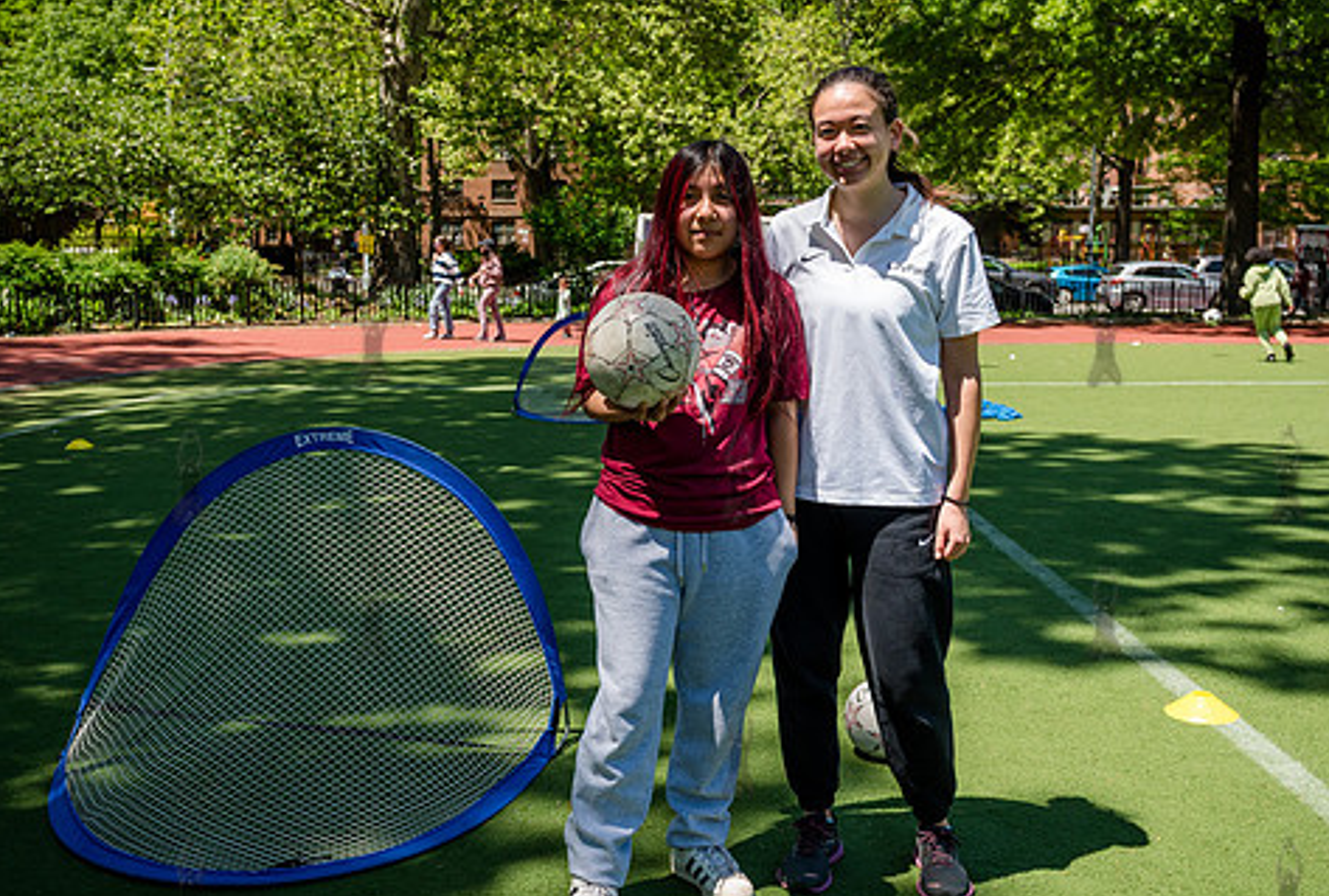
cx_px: 659
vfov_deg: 34.4
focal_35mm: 39
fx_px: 1445
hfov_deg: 49.4
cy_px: 406
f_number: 4.5
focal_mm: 28
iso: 200
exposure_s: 1/800
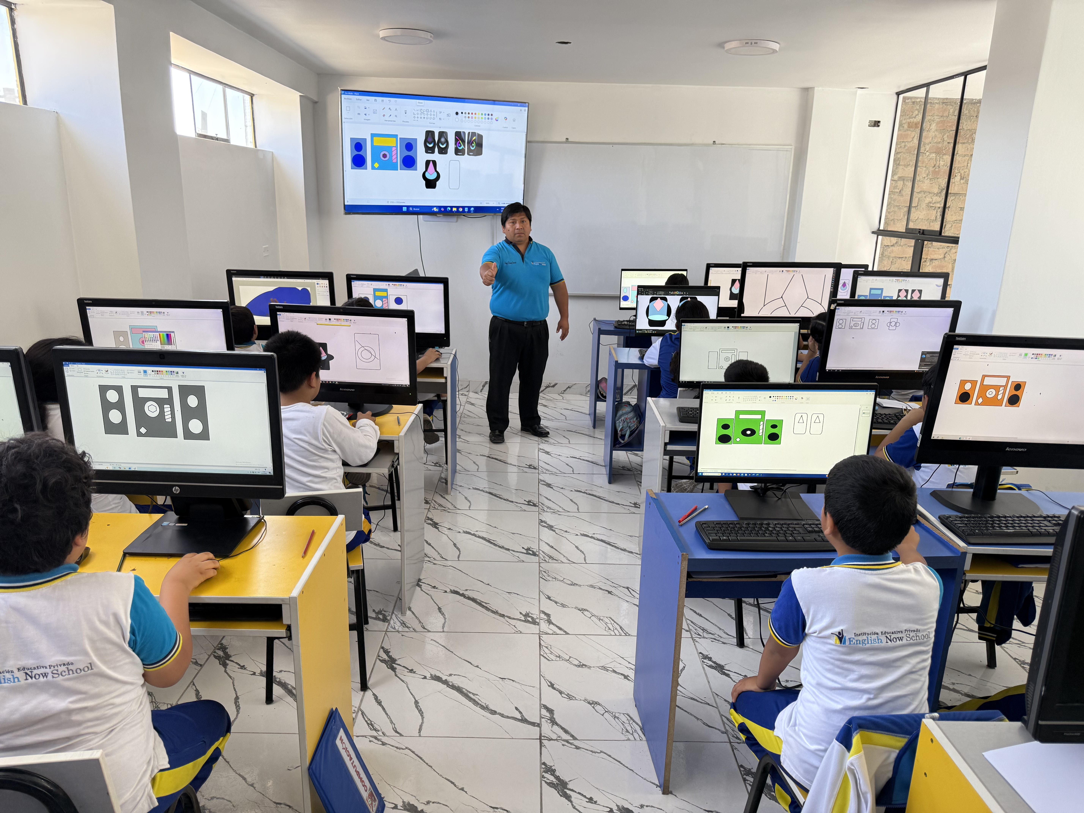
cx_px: 542
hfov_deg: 71.6
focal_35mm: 24
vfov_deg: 56.8
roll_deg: -1.0
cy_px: 406
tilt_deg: -14.7
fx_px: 752
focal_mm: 6.76
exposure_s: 1/121
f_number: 1.78
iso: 100
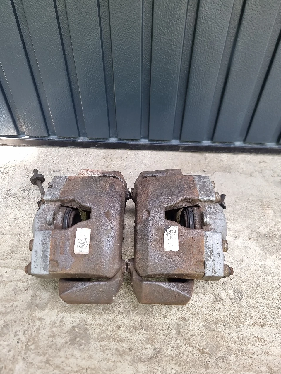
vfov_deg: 69.4
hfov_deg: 54.9
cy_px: 185
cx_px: 135
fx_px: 271
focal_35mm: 25
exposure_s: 1/100
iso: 50
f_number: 1.8
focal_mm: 6.7
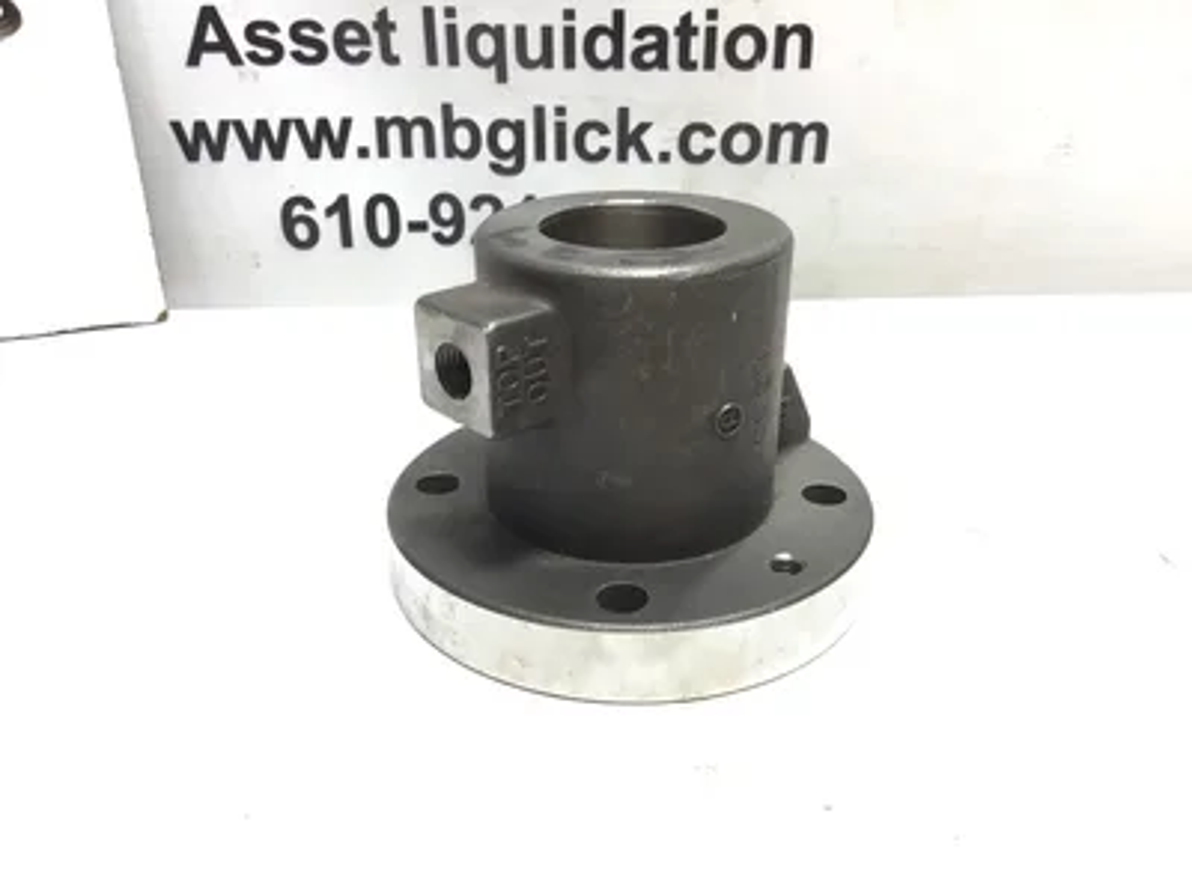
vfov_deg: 45.4
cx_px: 596
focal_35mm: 31
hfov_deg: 58.4
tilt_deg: -26.0
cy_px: 447
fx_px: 1067
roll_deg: +0.8
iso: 32
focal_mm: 3.3
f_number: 2.4
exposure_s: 1/60
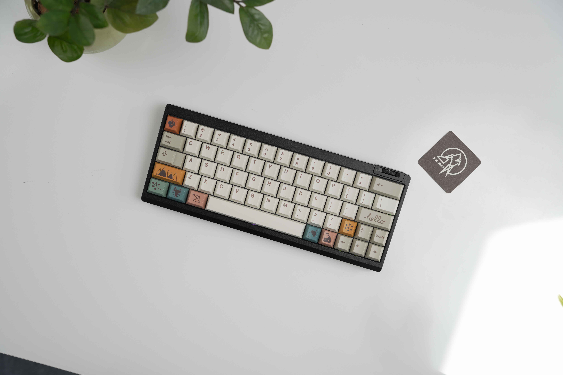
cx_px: 282
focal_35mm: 70
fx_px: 1095
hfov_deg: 28.8
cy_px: 188
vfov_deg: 19.5
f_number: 8
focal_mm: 70
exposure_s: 1/160
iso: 125
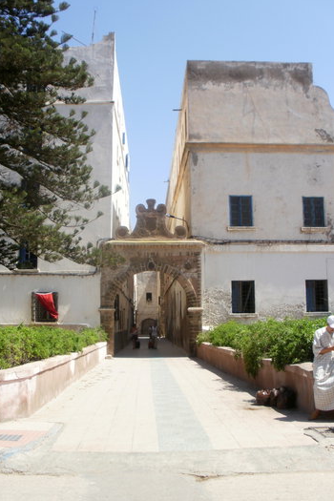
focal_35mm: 38
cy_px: 252
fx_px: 529
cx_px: 156
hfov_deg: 35.0
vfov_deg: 50.7
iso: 100
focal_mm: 6.3
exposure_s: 1/320
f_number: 5.6
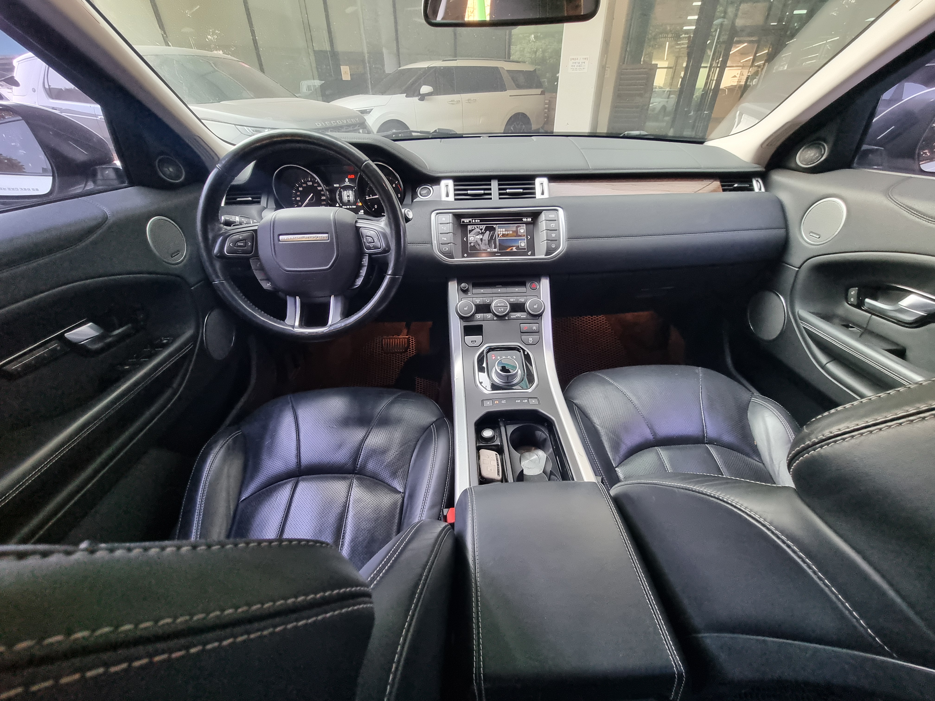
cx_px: 468
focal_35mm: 13
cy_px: 350
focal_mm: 2.2
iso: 320
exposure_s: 1/60
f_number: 2.2
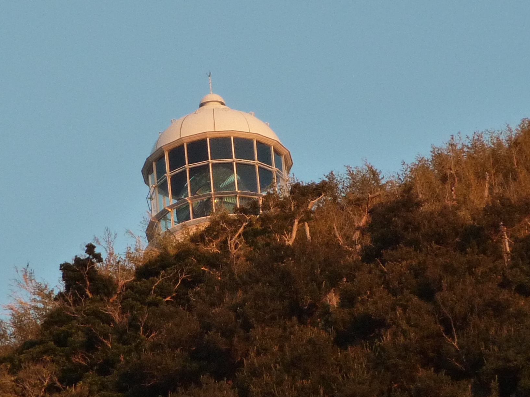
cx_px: 218
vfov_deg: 2.2
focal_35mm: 674
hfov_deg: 2.9
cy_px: 202
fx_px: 10318
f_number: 4.9
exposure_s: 1/125
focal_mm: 49.2
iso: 200
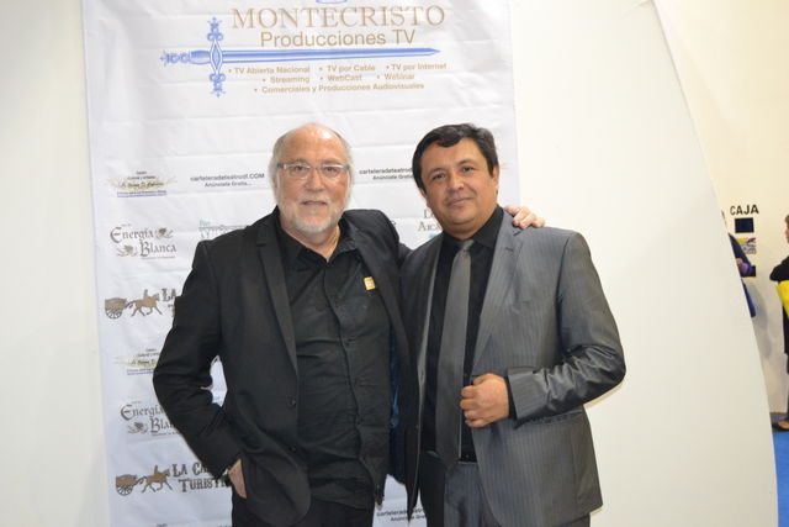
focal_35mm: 46
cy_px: 264
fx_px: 1019
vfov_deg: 29.0
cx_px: 394
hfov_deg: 42.3
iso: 1800
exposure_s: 1/60
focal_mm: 31
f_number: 4.2
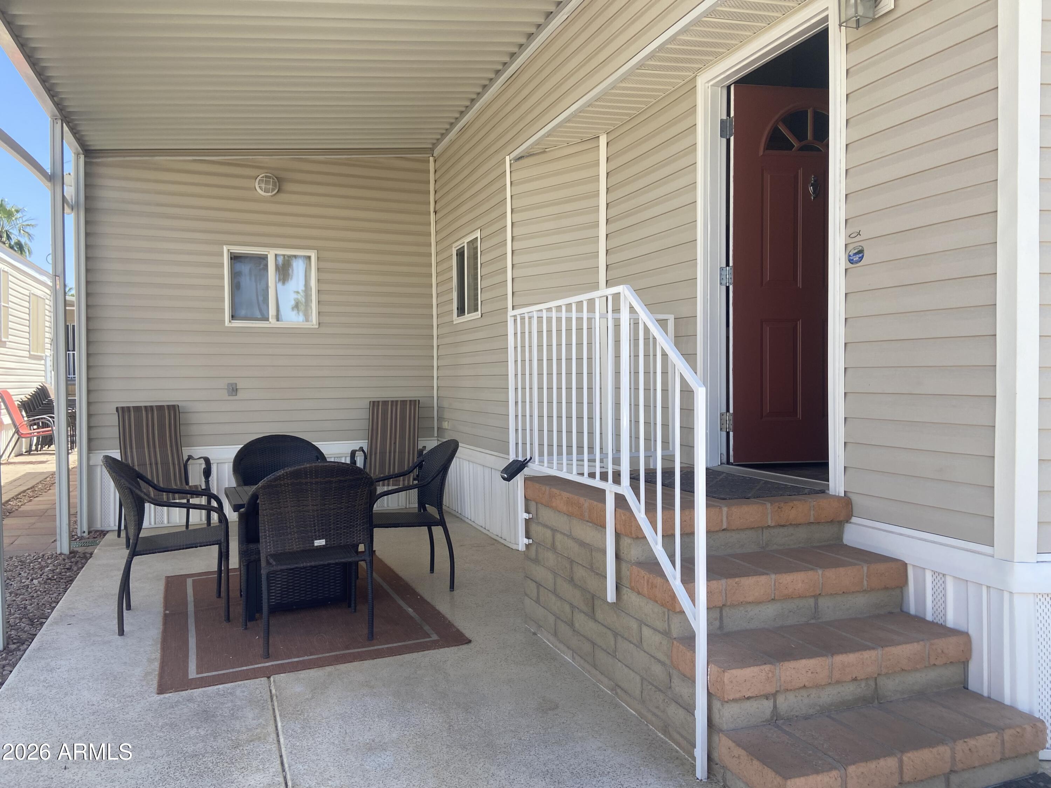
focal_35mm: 26
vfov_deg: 53.1
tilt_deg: -2.6
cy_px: 394
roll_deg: +0.4
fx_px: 789
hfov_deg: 67.3
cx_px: 526
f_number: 1.8
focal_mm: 4.25
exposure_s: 1/788
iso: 32
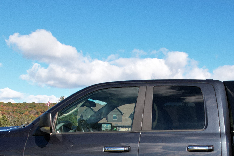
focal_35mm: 53
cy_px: 171
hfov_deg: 36.6
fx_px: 344
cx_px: 175
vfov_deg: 23.9
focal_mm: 8.38
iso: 100
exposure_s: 1/50
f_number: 2.8
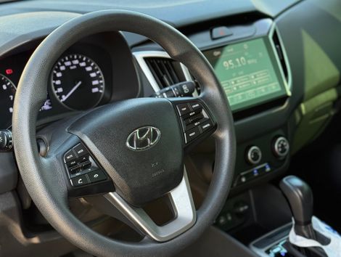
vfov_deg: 30.3
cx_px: 170
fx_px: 474
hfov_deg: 39.6
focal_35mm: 48
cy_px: 128
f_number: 1.78
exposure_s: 1/87
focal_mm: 6.76
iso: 200
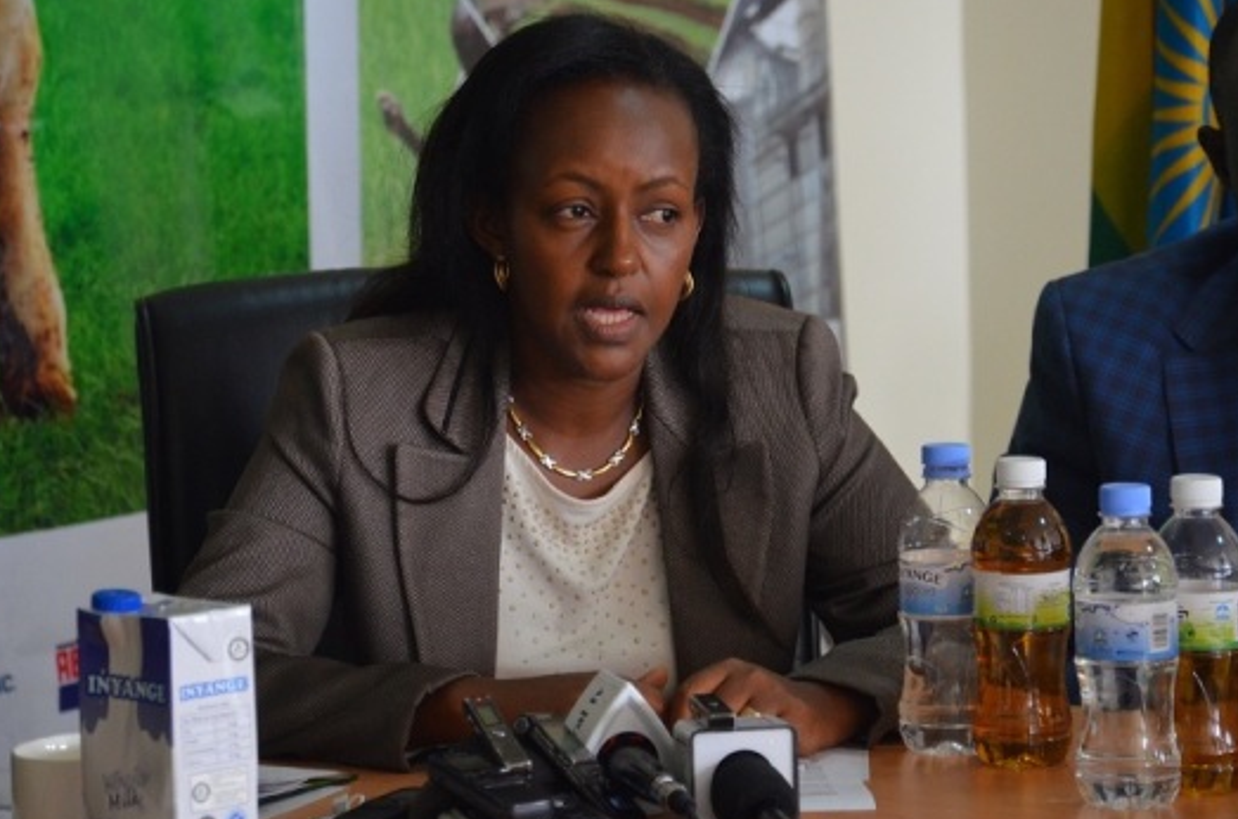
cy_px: 411
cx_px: 677
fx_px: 6195
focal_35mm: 181
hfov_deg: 11.4
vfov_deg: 7.6
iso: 1600
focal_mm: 105
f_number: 5.6
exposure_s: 1/60
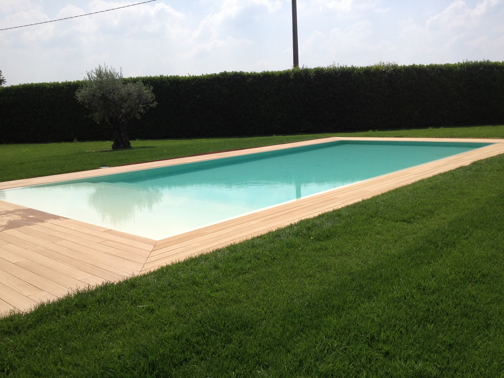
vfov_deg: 40.7
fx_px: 510
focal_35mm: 35
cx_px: 252
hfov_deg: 52.6
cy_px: 189
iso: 64
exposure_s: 1/2907
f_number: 2.4
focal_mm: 4.28
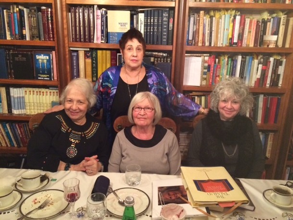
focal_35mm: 29
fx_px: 246
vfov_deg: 48.3
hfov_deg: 61.6
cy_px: 110
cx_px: 146
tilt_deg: -13.8
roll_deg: -0.7
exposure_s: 1/30
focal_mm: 4.15
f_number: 2.2
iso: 320
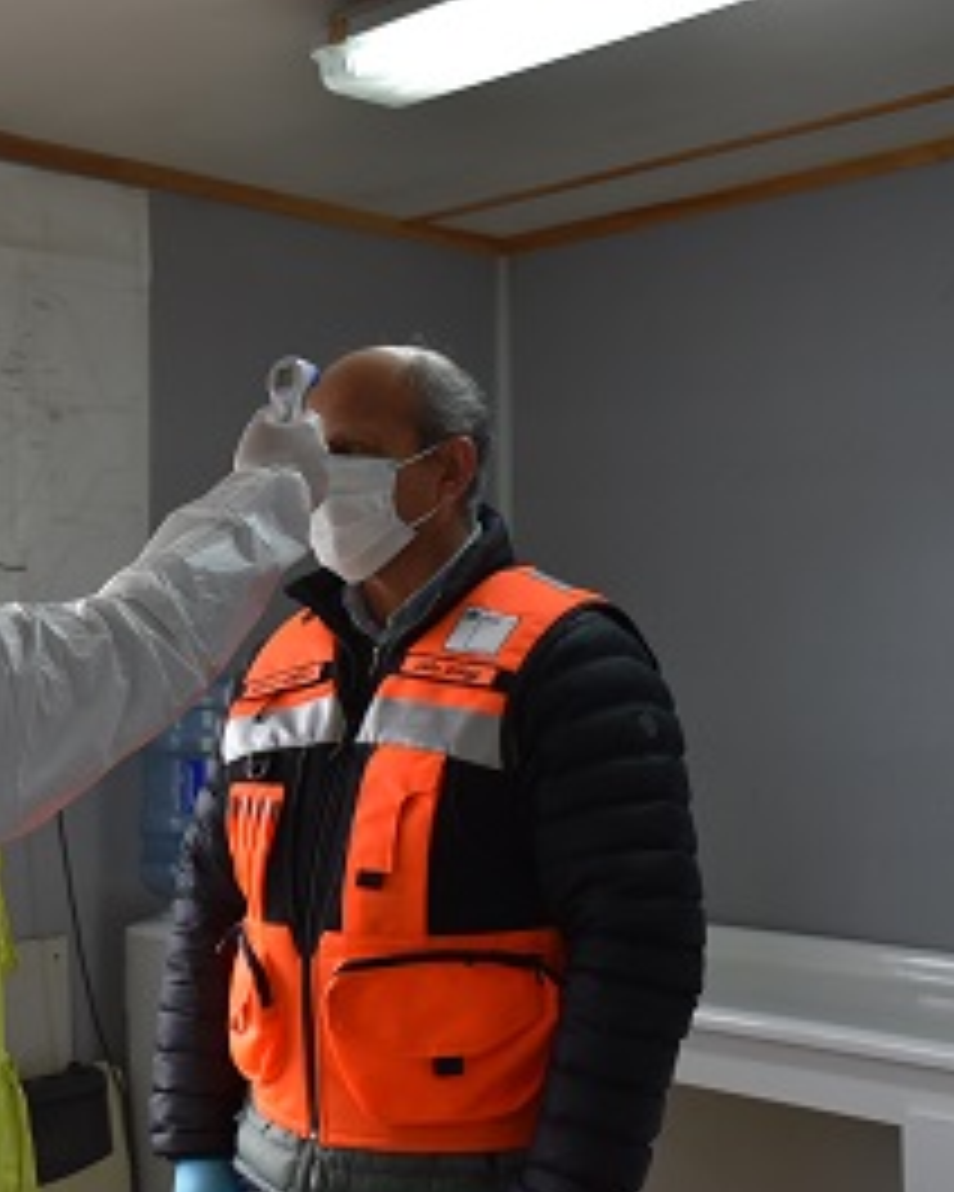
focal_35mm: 56
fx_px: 1976
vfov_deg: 33.6
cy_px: 603
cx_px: 79
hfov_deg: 26.2
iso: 400
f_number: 5
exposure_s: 1/100
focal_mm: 26
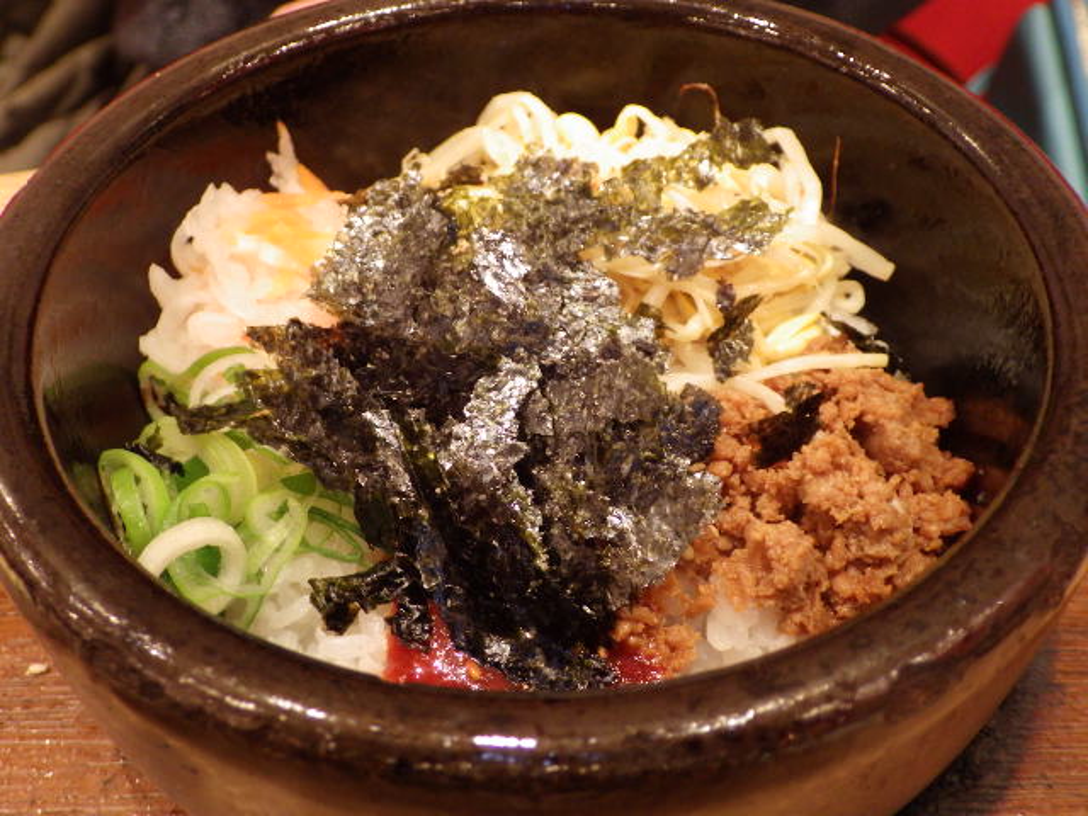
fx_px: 1131
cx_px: 544
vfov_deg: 39.7
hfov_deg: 51.4
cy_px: 408
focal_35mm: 36
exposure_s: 1/50
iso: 500
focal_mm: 6.4
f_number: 2.6
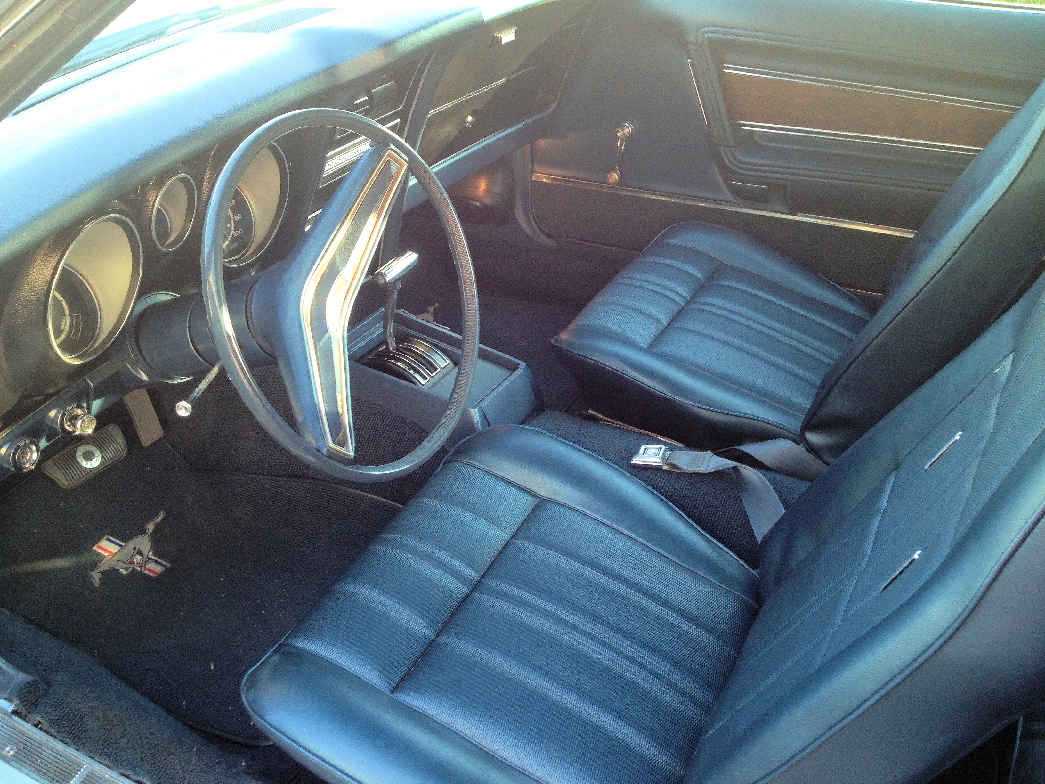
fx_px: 1057
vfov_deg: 40.7
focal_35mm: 35
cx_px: 522
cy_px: 392
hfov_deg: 52.6
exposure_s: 1/60
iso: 64
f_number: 2.4
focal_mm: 4.28
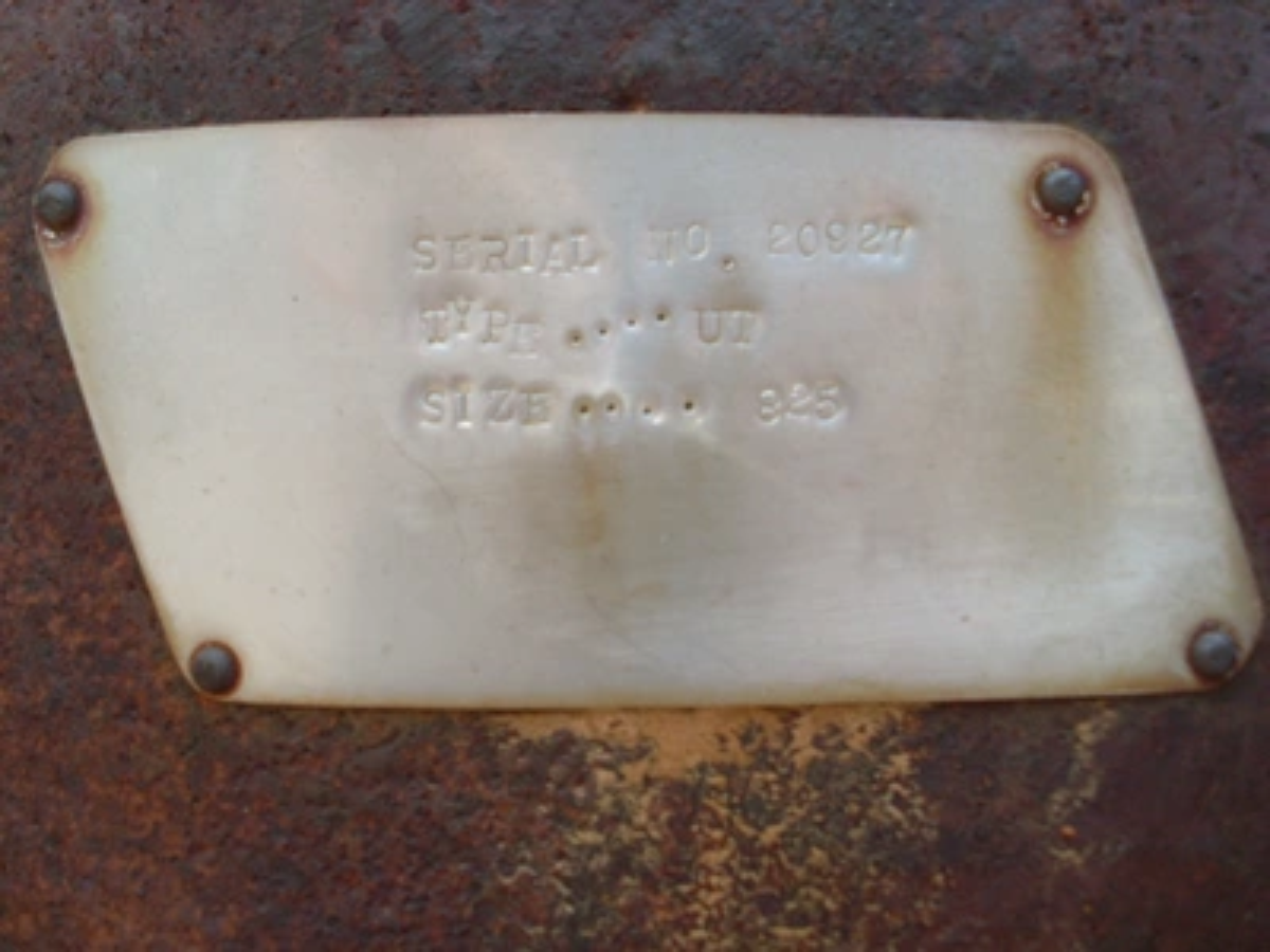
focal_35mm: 38
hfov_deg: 49.0
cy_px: 476
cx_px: 635
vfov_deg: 37.7
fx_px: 1394
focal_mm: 6.3
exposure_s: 1/90
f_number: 7.7
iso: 80
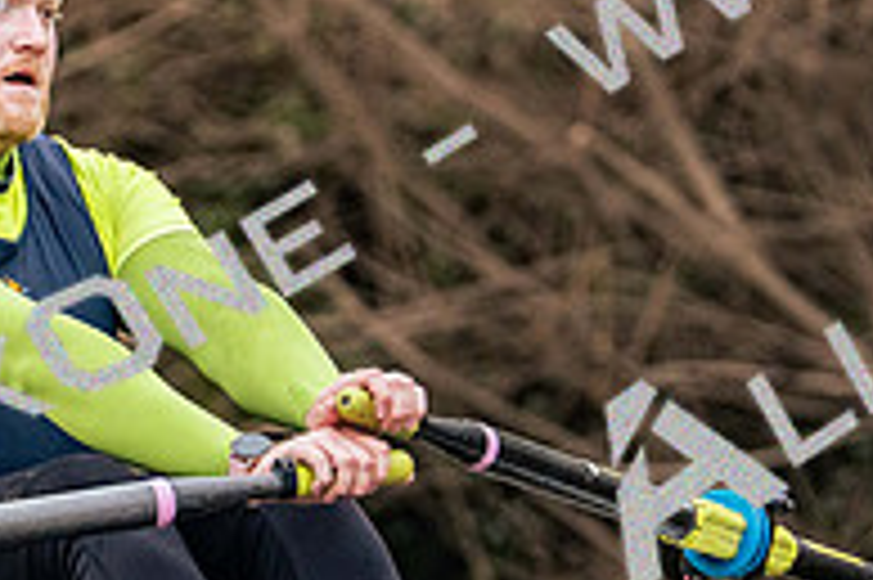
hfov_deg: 1.5
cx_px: 220
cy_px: 169
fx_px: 33072
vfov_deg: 1.0
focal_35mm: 1365
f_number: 6.3
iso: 5000
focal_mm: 456
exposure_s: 1/1600
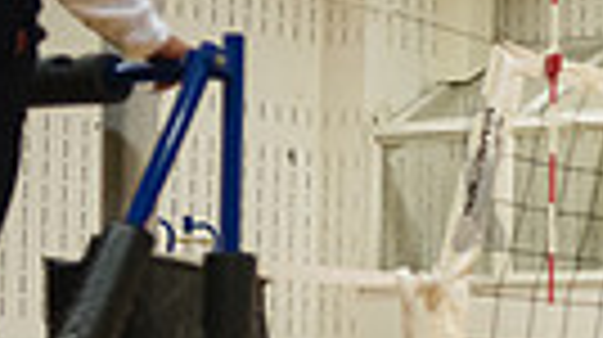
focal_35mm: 159
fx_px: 2539
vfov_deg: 7.5
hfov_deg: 12.5
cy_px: 390
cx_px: 1058
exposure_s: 1/250
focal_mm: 35
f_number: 2.8
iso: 4000
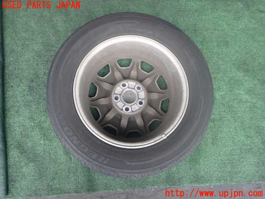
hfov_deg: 60.0
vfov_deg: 46.8
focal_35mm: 30
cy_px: 100
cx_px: 132
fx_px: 230
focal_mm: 5.4
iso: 125
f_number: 2.3
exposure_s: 1/125
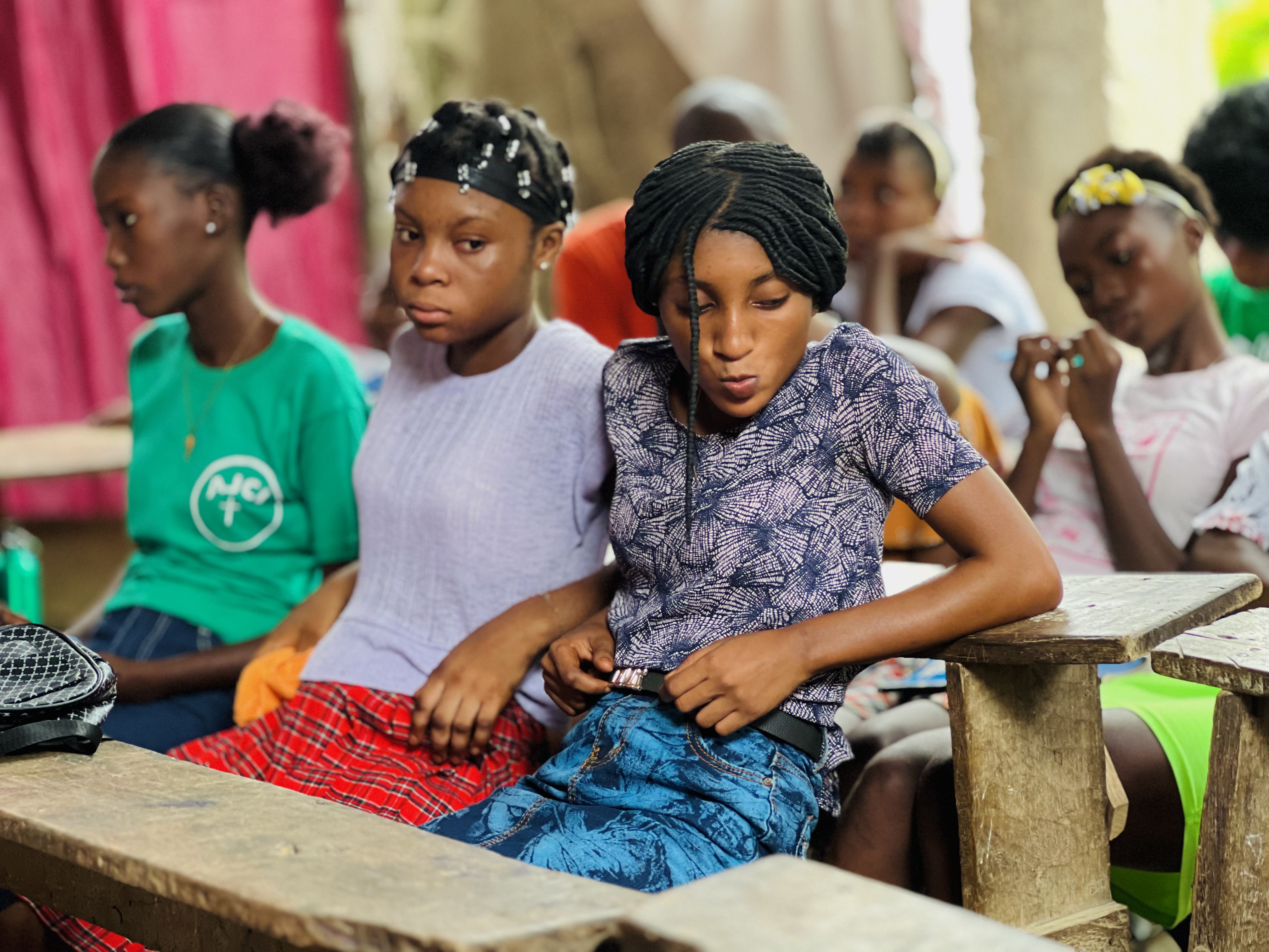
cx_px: 634
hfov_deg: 25.3
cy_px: 476
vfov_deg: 19.1
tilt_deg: -7.2
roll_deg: +2.8
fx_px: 2823
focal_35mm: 77
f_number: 2.8
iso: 400
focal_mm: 9
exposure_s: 1/40
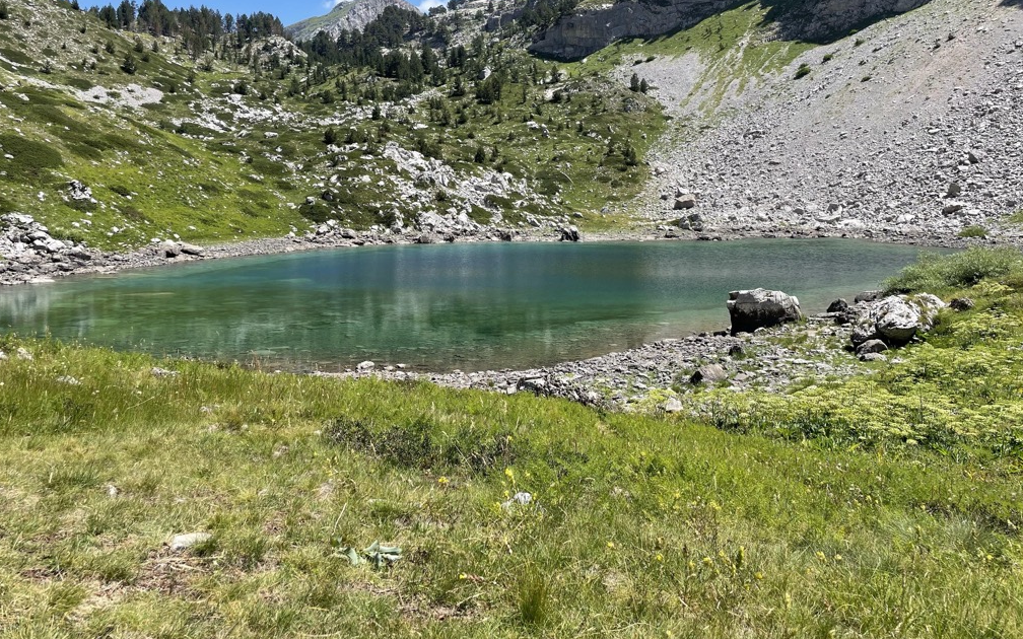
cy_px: 255
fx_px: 781
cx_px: 517
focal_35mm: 28
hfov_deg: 66.5
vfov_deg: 44.3
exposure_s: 1/2257
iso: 32
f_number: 1.6
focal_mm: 4.2
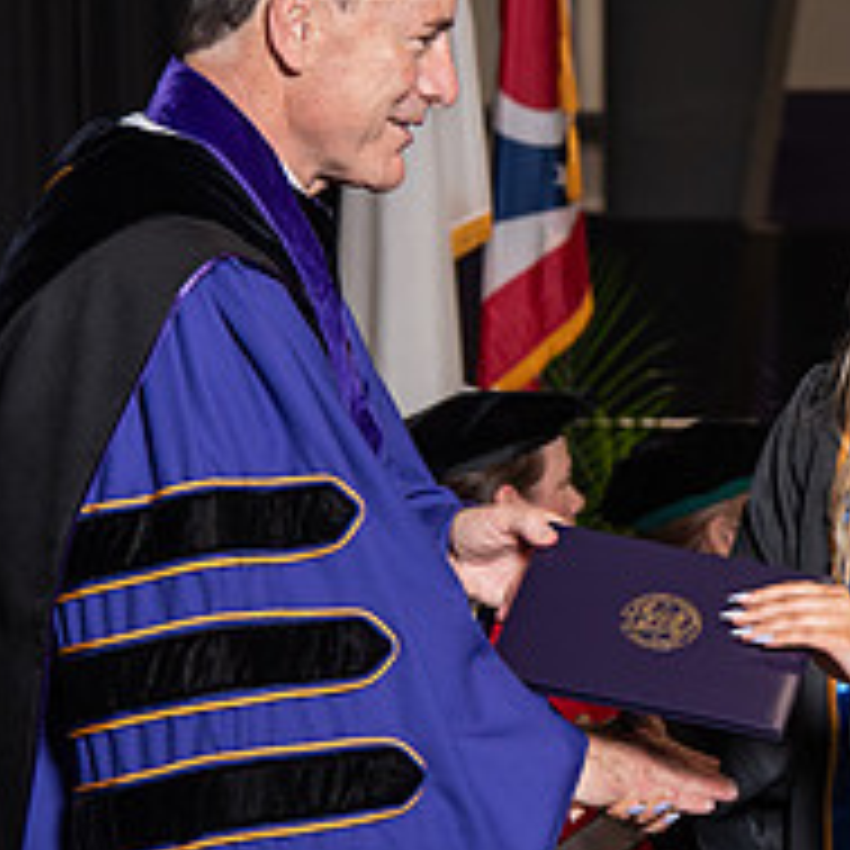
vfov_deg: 9.6
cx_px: 980
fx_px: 5084
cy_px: 434
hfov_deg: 9.4
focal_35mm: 183
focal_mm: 70
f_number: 5
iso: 1000
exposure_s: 1/200
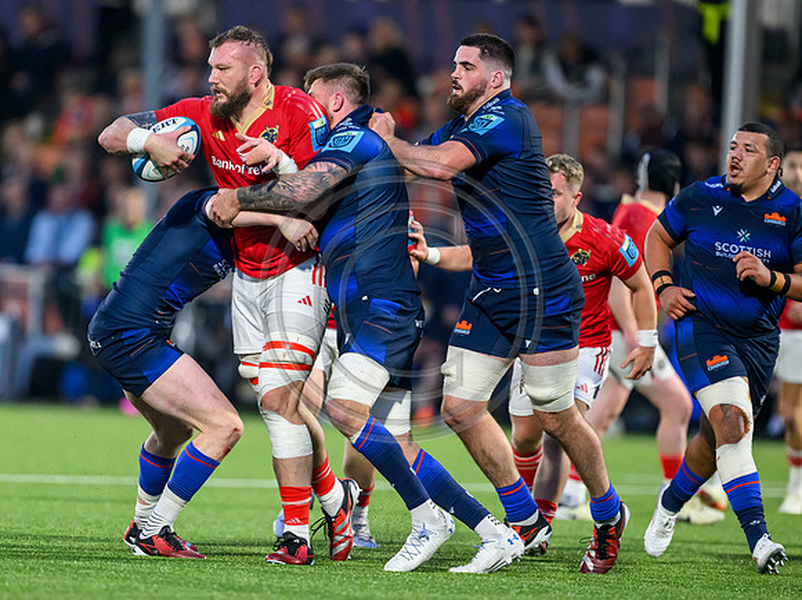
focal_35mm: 464
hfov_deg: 4.3
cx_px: 319
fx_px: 10735
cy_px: 322
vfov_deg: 3.2
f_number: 3.5
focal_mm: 400
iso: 6400
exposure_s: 1/1250
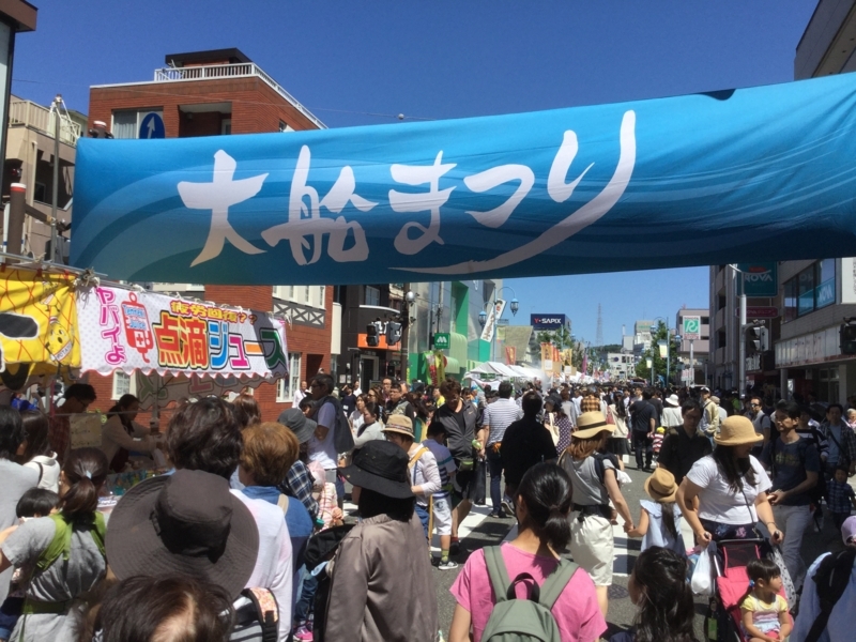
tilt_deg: +4.1
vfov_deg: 45.4
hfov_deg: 58.4
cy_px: 321
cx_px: 428
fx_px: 767
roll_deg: -3.7
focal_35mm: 31
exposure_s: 1/1894
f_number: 2.4
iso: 25
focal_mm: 3.3
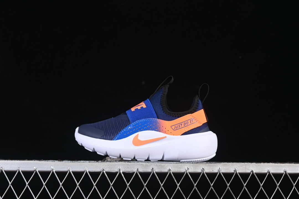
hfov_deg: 27.0
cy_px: 100
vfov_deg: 18.2
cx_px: 150
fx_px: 623
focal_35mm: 75
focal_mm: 50
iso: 160
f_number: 6.3
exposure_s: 1/60
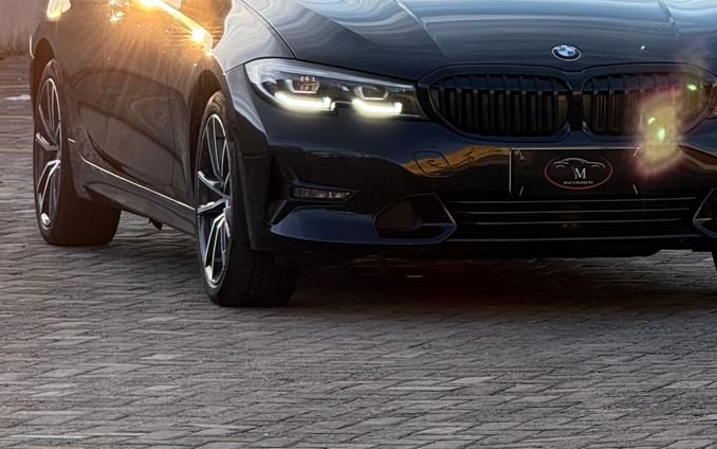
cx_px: 417
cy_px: 83
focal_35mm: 179
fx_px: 3498
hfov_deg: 11.7
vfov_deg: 7.3
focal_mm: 15.66
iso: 64
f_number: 2.8
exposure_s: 1/215
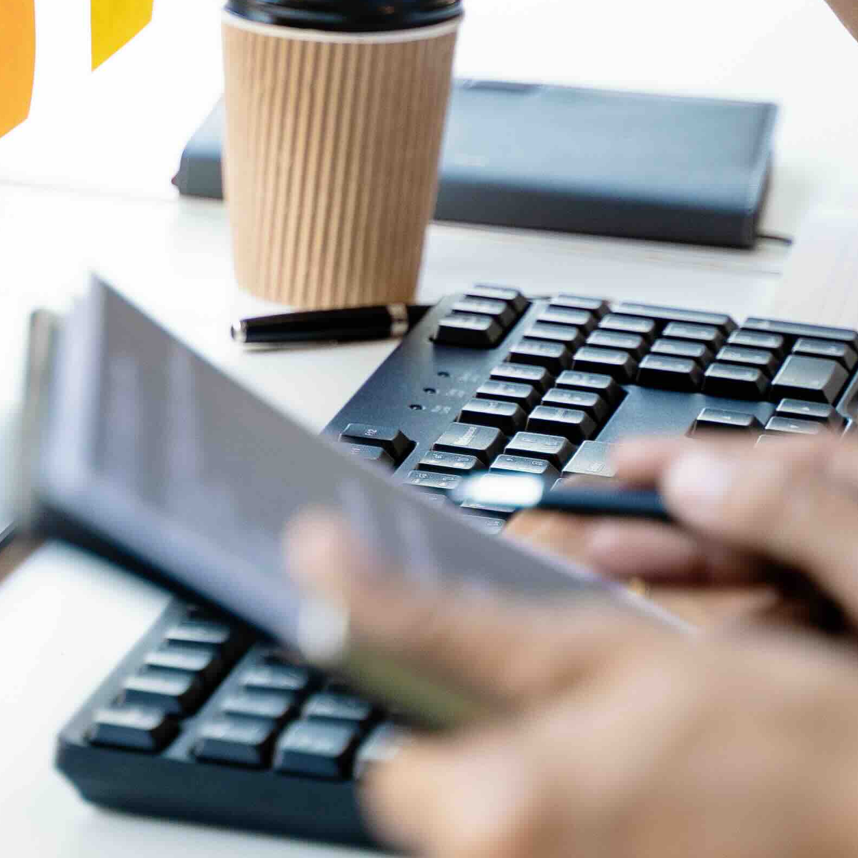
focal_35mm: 196
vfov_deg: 8.9
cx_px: -112
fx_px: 5496
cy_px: 167
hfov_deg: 8.8
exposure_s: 1/100
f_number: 2.8
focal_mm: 61
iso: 250
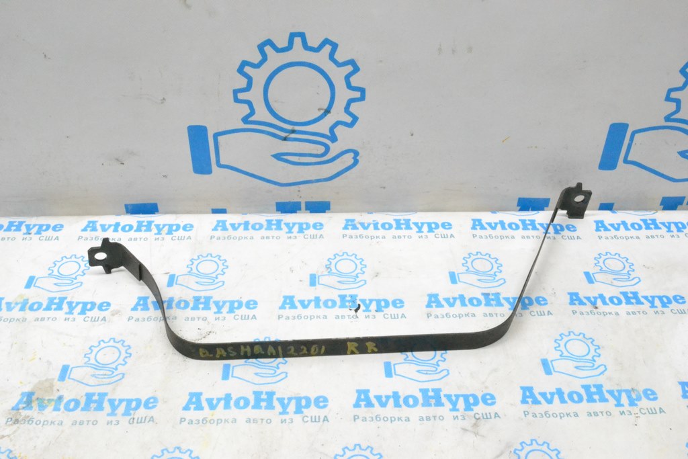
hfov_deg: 53.1
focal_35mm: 36
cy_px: 230
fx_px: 688
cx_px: 344
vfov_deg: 36.9
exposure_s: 1/50
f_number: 18
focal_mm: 24
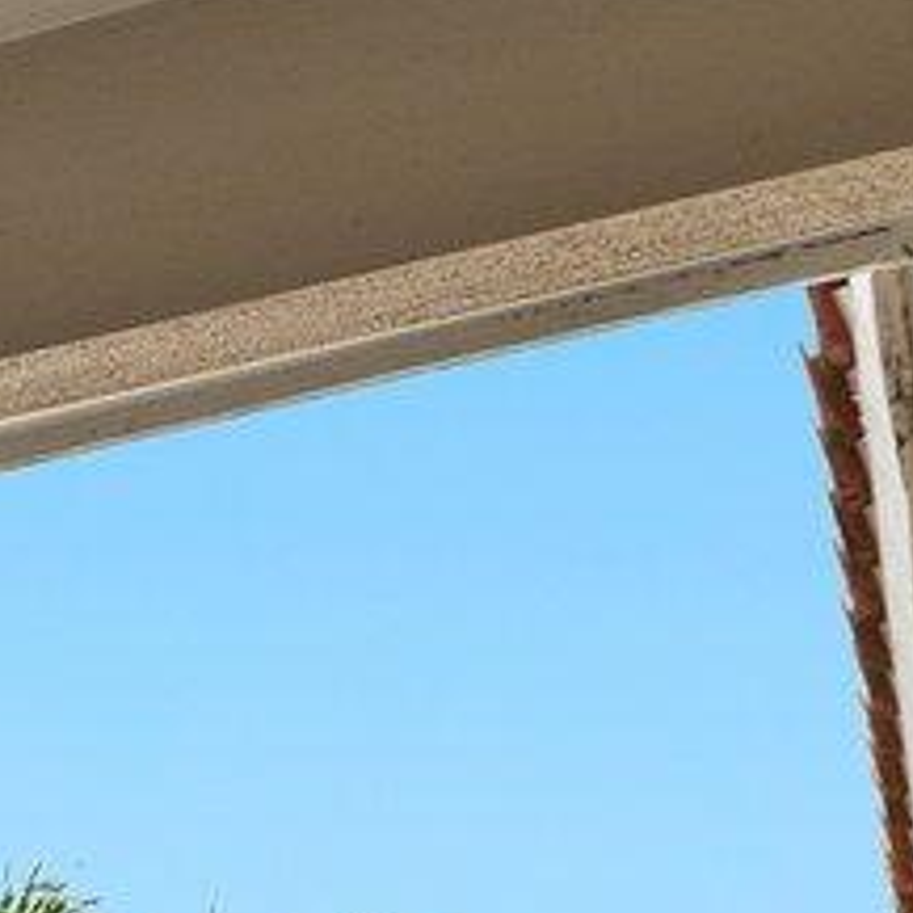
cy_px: 1893
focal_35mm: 112
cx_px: -2158
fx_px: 3342
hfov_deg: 9.7
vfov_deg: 13.2
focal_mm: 14
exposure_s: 1/80
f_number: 8
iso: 200
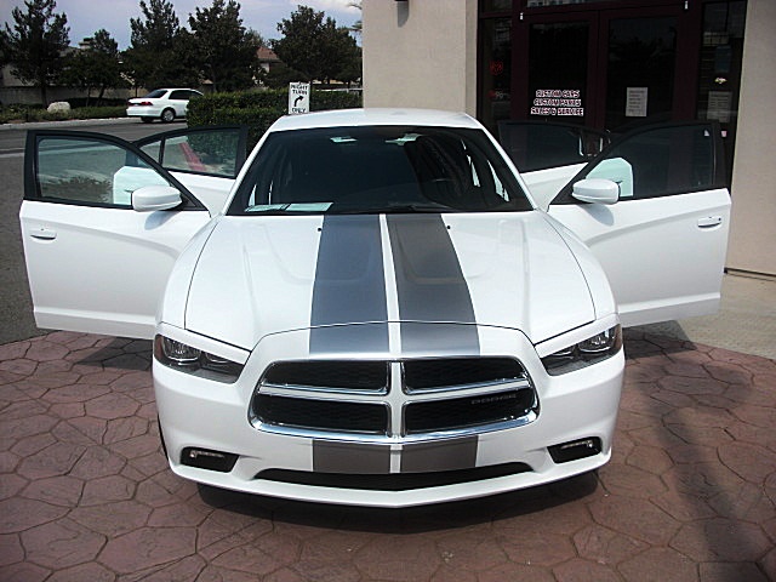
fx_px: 807
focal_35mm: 36
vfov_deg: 39.7
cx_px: 388
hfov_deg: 51.4
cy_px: 291
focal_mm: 6.3
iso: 50
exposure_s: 1/125
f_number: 7.9
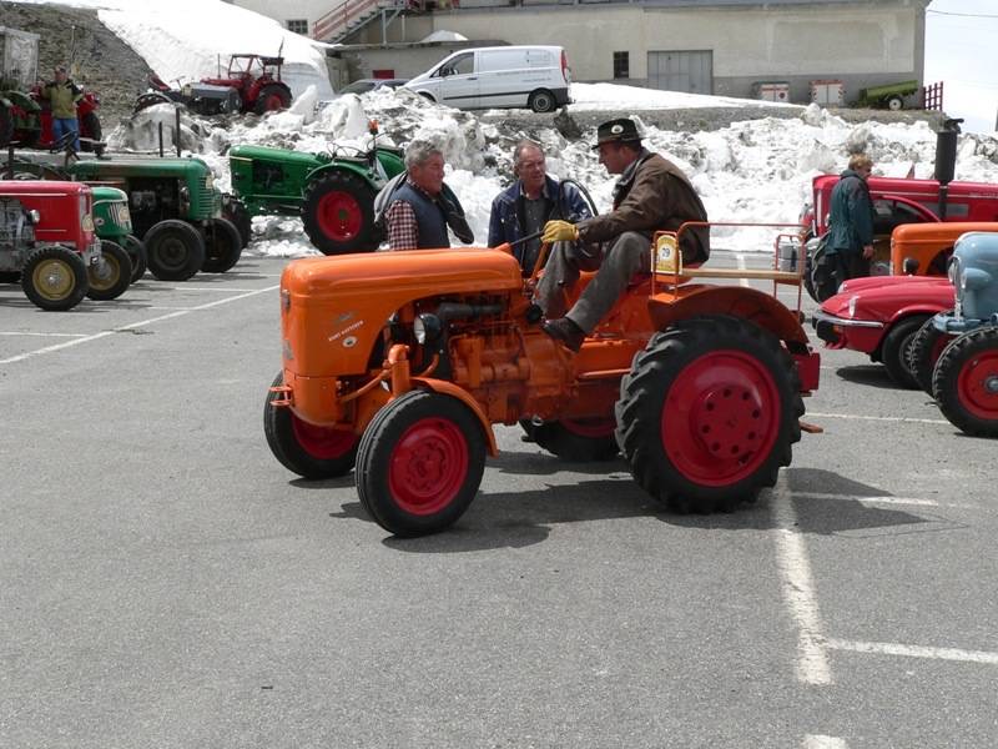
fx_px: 1442
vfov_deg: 29.1
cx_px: 499
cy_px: 374
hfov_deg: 38.2
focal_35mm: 50
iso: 80
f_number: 5.6
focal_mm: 8.3
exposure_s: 1/500
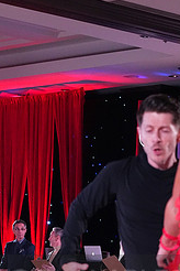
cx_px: 141
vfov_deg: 11.9
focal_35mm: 170
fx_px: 1275
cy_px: 292
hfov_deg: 8.1
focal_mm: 72
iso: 8000
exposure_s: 1/320
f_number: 5.6
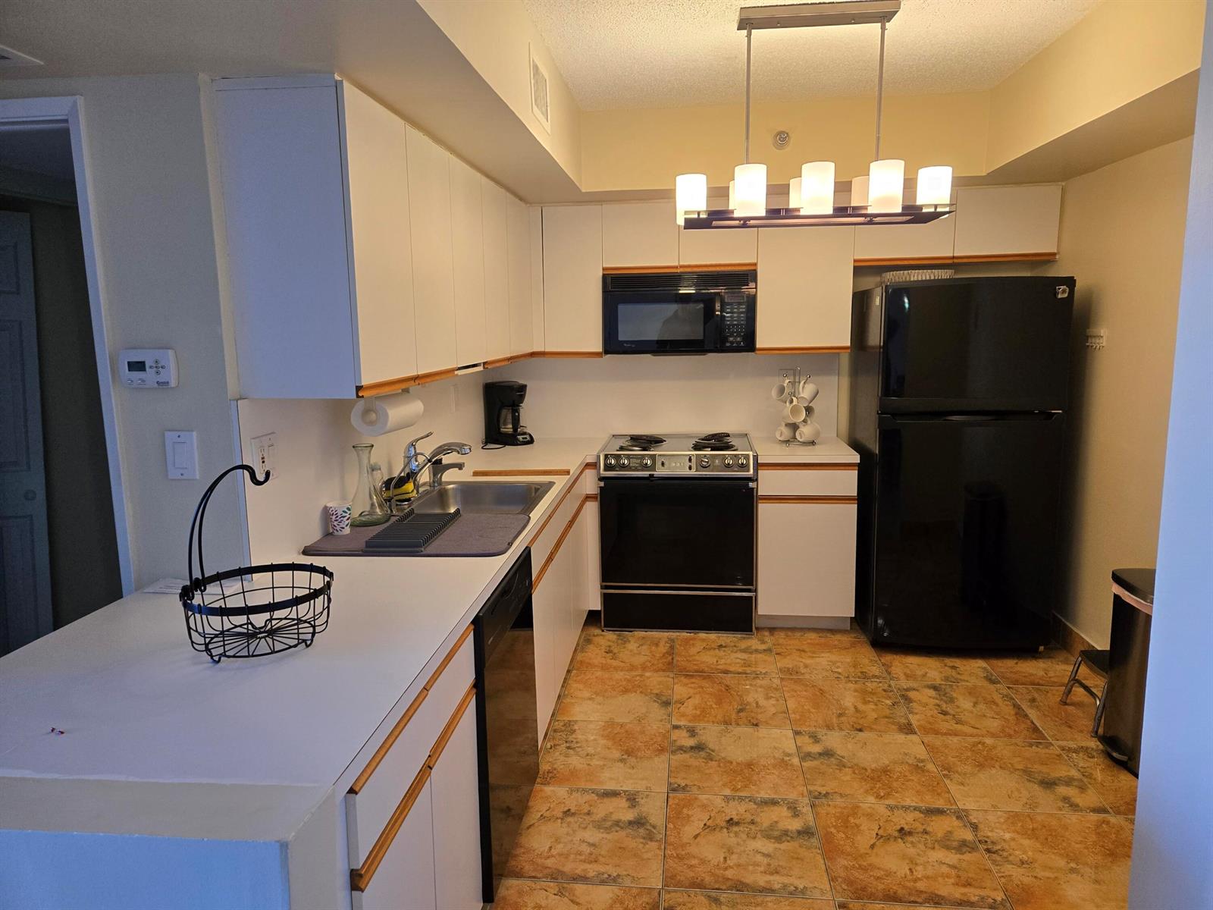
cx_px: 606
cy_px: 455
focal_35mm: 23
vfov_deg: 58.9
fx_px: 806
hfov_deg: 73.9
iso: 160
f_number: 1.8
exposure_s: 1/120
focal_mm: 5.4
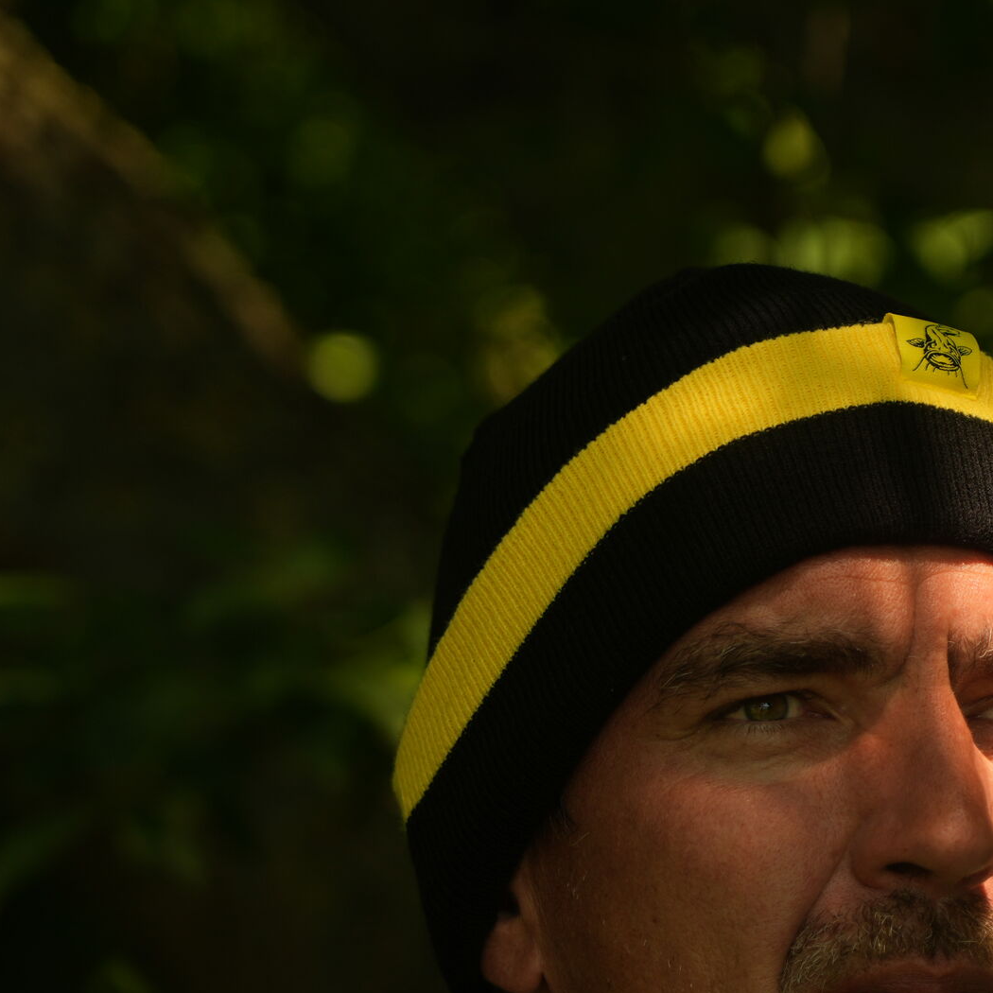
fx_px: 6069
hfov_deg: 9.3
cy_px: 670
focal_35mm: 187
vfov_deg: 9.3
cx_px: 853
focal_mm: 105
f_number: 4
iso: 160
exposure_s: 1/250
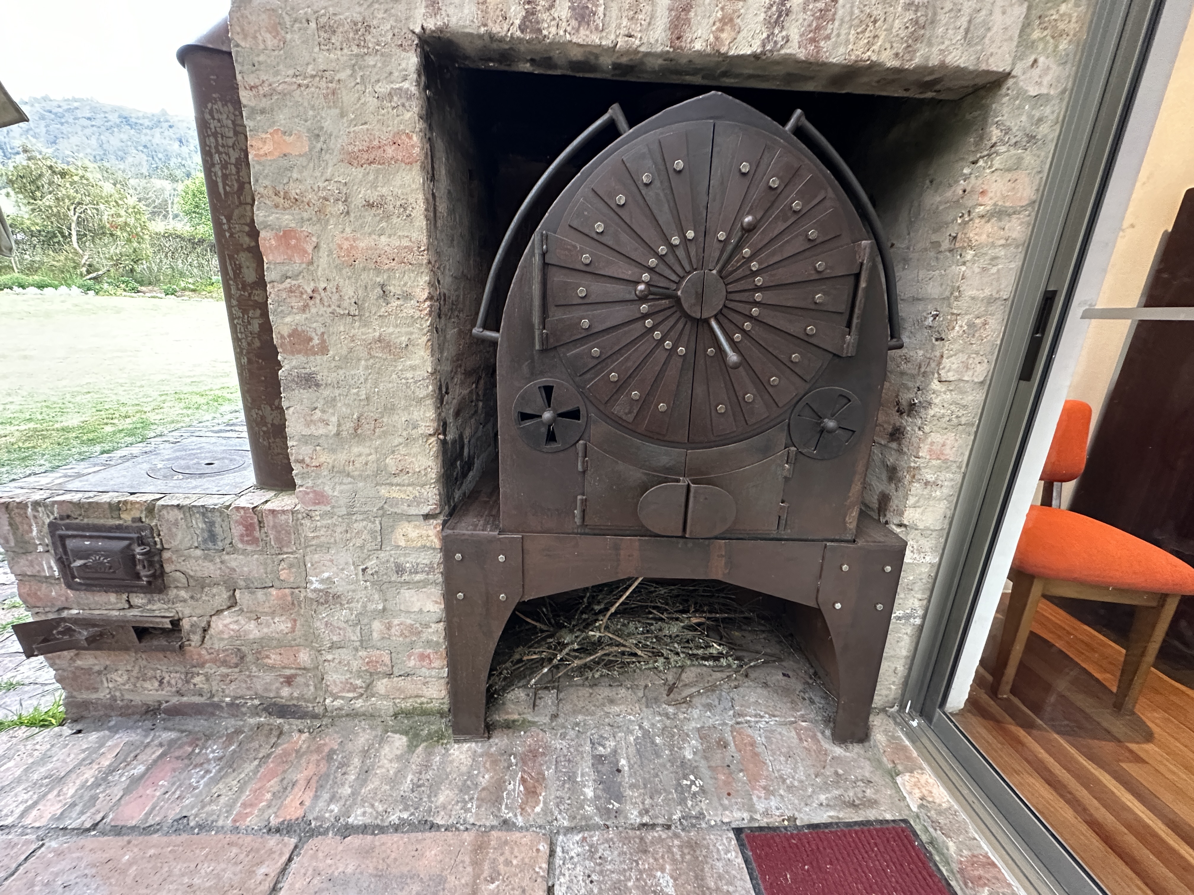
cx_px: 597
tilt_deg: -16.1
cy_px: 448
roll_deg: -1.9
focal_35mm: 14
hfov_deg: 102.1
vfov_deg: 85.7
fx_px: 483
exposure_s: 1/60
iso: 640
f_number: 2.2
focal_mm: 2.22
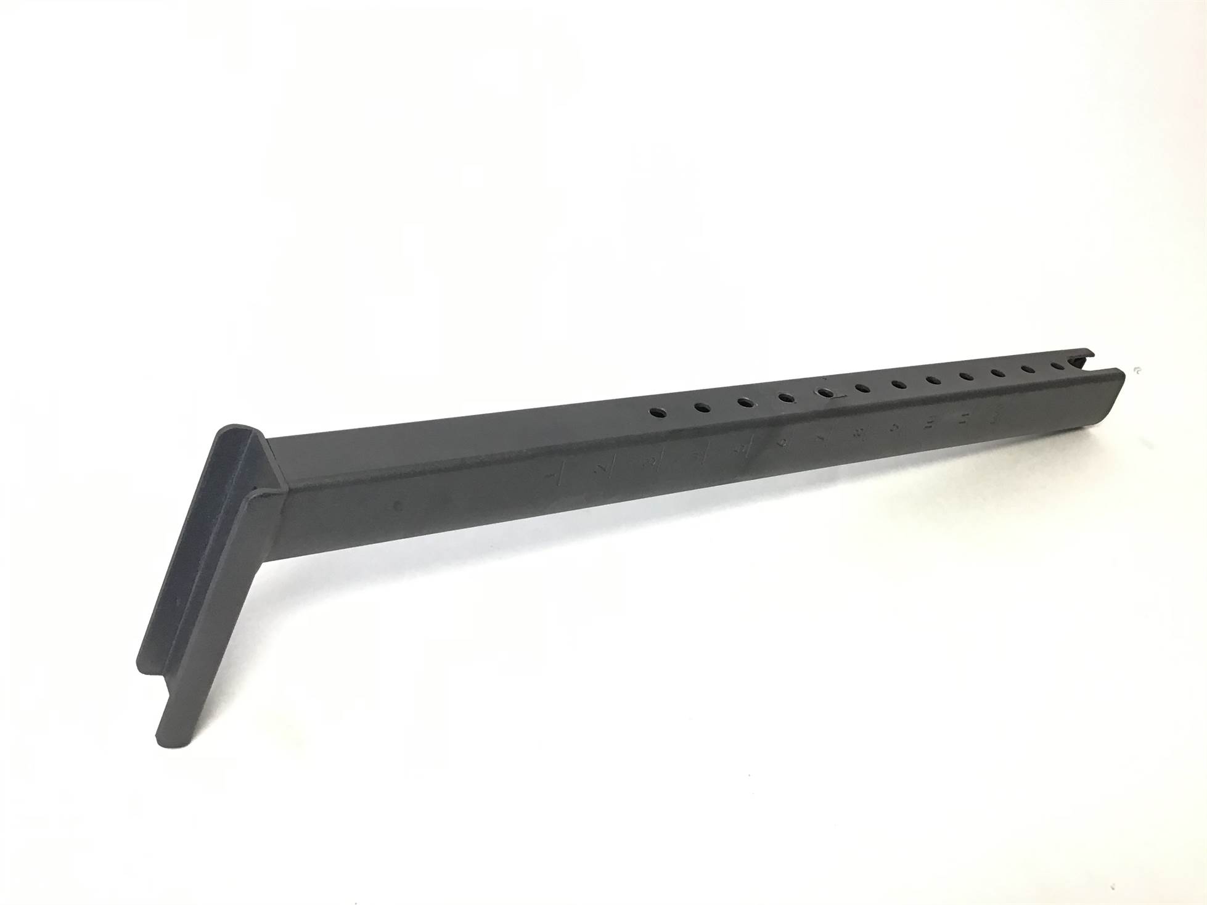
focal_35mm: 31
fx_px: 1081
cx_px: 604
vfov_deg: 45.4
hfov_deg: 58.4
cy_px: 452
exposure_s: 1/30
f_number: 2.4
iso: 32
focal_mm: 3.3
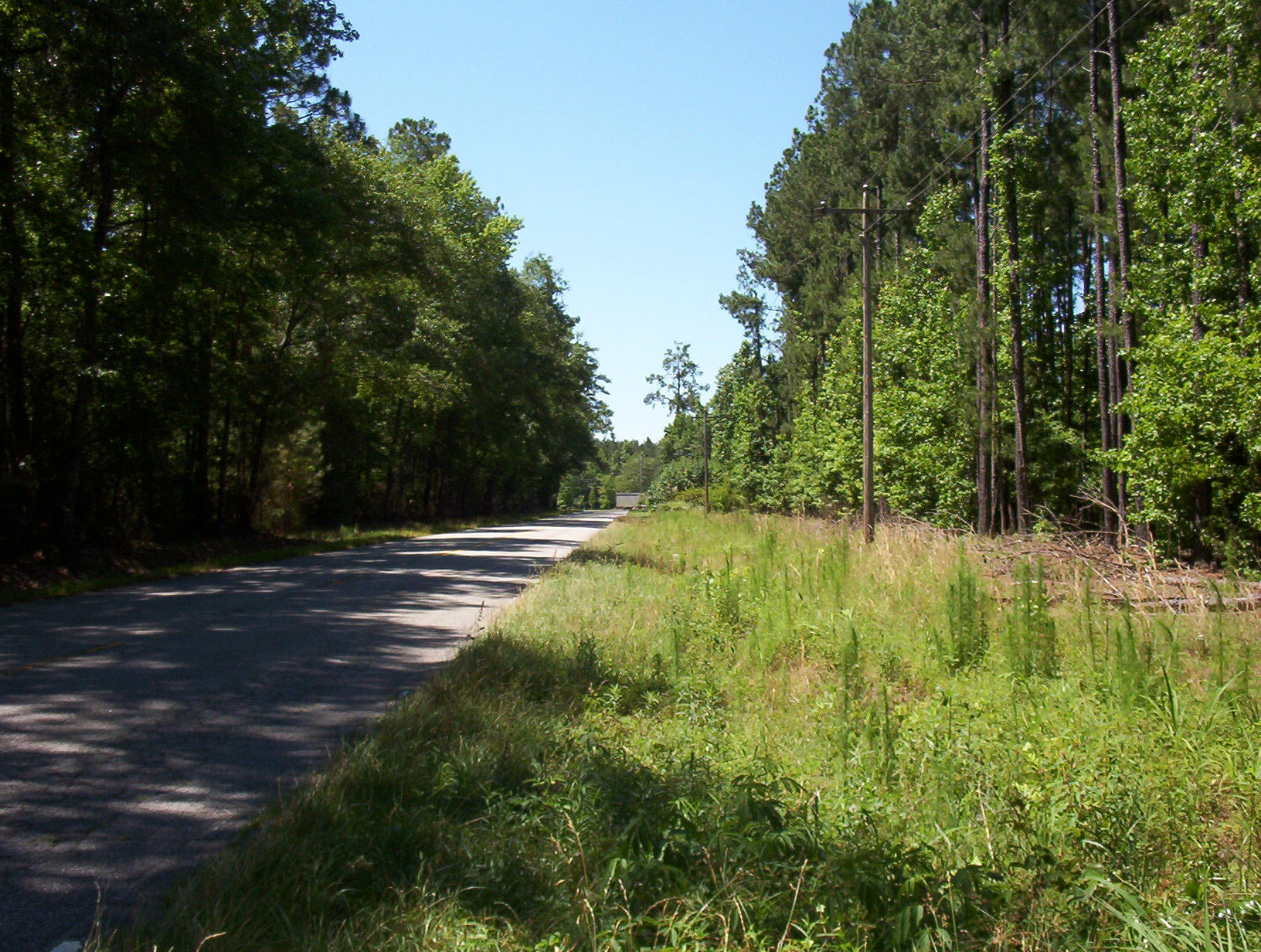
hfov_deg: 47.8
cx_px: 630
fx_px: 1424
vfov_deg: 37.0
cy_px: 476
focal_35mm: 39
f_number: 4.5
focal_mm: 6
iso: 100
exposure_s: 1/425
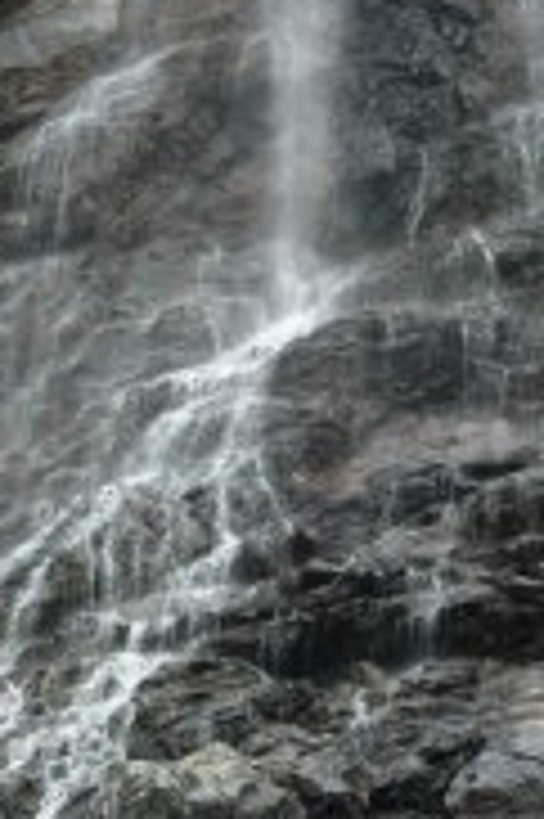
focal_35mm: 182
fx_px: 4133
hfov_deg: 7.5
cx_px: 254
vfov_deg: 11.2
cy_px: 729
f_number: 5.6
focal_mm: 46
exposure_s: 1/160
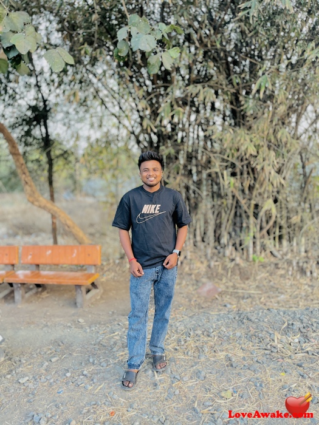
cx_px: 160
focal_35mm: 26
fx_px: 319
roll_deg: +2.0
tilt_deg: -6.7
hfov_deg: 53.1
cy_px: 212
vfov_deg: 67.3
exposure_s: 1/61
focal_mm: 5.1
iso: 125
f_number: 1.6
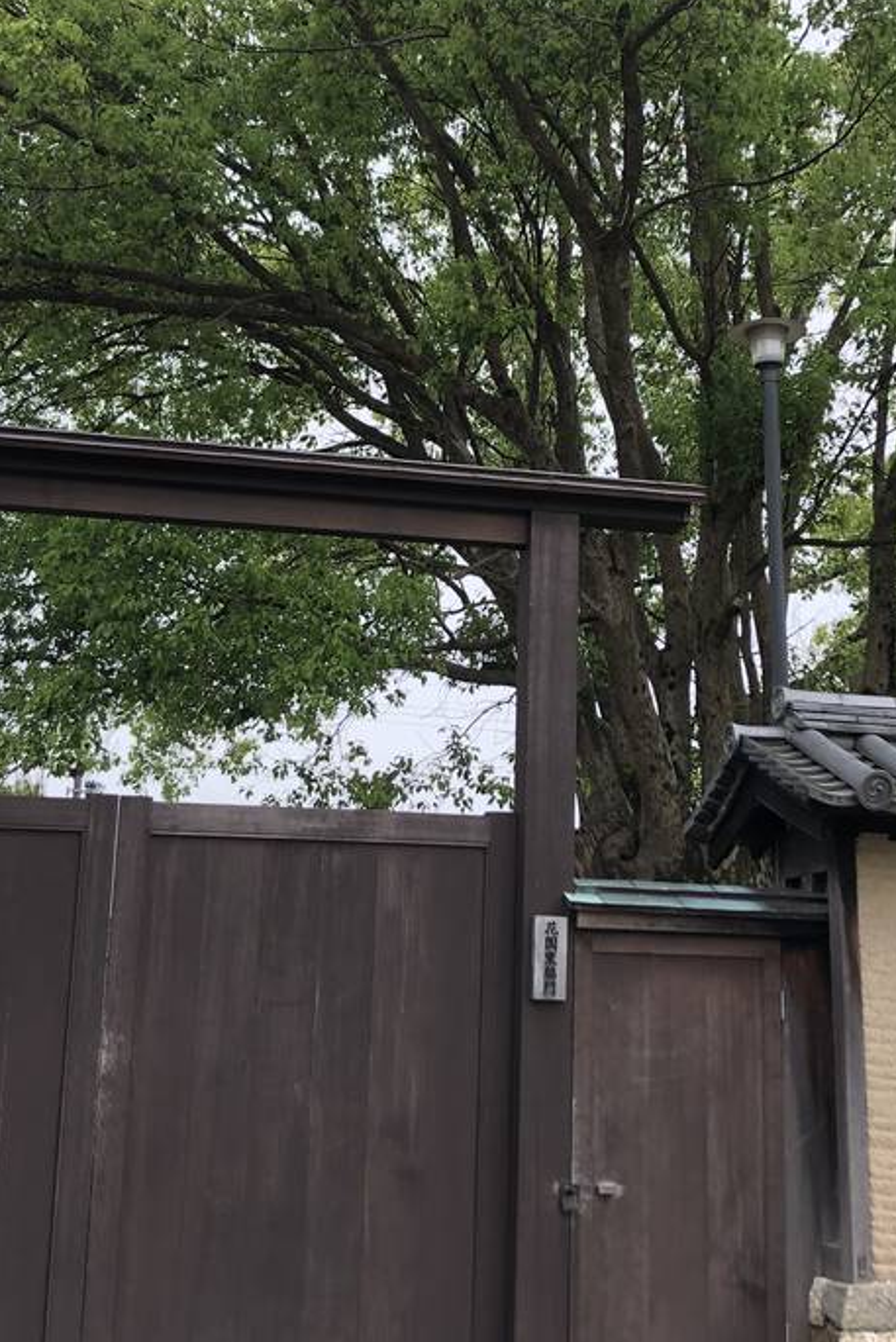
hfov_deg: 26.5
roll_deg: -0.8
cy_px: 609
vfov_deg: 38.8
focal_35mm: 51
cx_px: 514
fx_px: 1903
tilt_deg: +13.8
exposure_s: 1/600
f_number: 1.8
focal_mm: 3.99
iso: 20
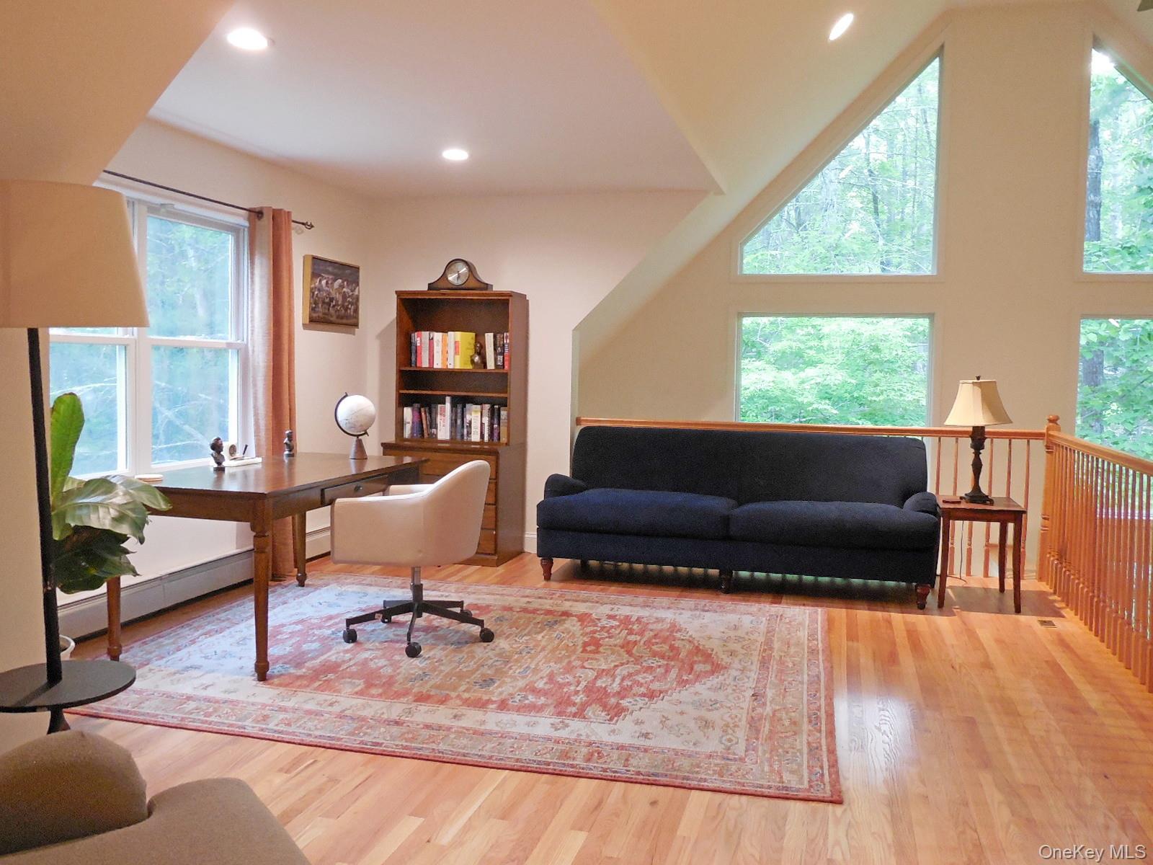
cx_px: 576
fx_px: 999
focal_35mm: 30
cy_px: 432
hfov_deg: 60.0
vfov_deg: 46.8
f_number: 3.2
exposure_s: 1/13
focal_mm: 5.3
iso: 400
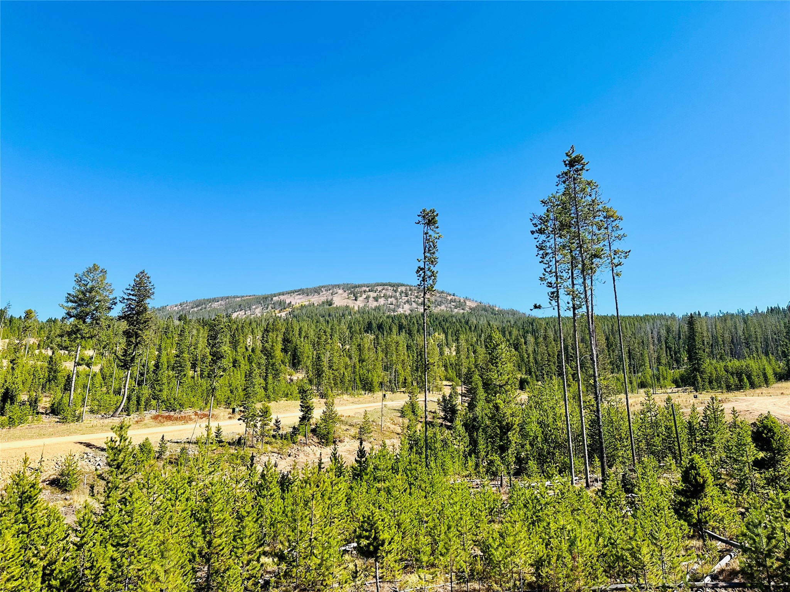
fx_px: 548
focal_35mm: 24
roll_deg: -0.7
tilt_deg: +15.9
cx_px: 395
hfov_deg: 71.6
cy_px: 296
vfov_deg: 56.8
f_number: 1.78
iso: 80
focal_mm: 6.86
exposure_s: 1/3058
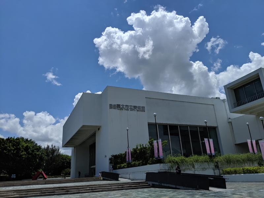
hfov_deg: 65.3
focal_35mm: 27
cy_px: 99
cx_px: 132
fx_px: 206
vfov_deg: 51.4
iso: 73
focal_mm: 4.44
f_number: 1.8
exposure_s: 1/11765
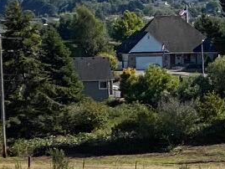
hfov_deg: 5.0
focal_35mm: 390
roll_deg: +0.9
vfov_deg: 3.8
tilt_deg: -5.3
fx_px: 2536
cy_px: 187
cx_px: 510
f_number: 2
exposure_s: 1/1916
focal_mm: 6
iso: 20
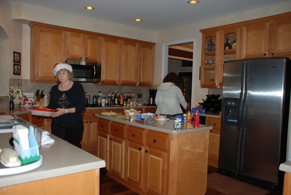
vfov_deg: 43.7
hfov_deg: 61.9
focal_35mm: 30
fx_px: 243
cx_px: 146
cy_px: 98
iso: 200
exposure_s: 1/60
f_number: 3.8
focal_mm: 20
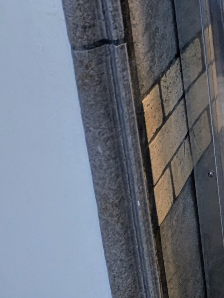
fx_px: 422
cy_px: -145
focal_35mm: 49
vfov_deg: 27.4
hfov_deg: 19.4
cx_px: 433
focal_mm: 2.23
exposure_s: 1/24
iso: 43
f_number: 1.95
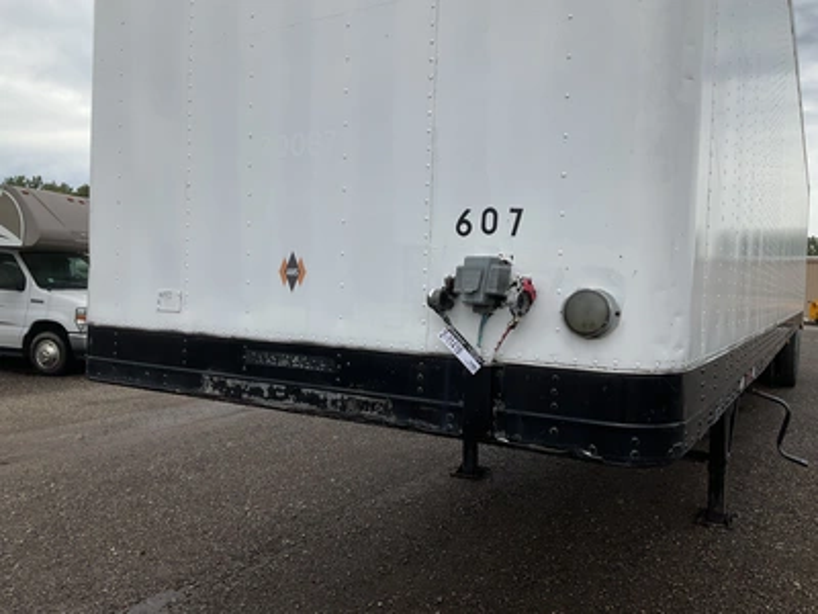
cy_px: 307
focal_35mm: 29
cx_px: 409
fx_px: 685
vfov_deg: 48.2
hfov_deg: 61.7
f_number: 1.8
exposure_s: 1/1377
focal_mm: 3
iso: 25
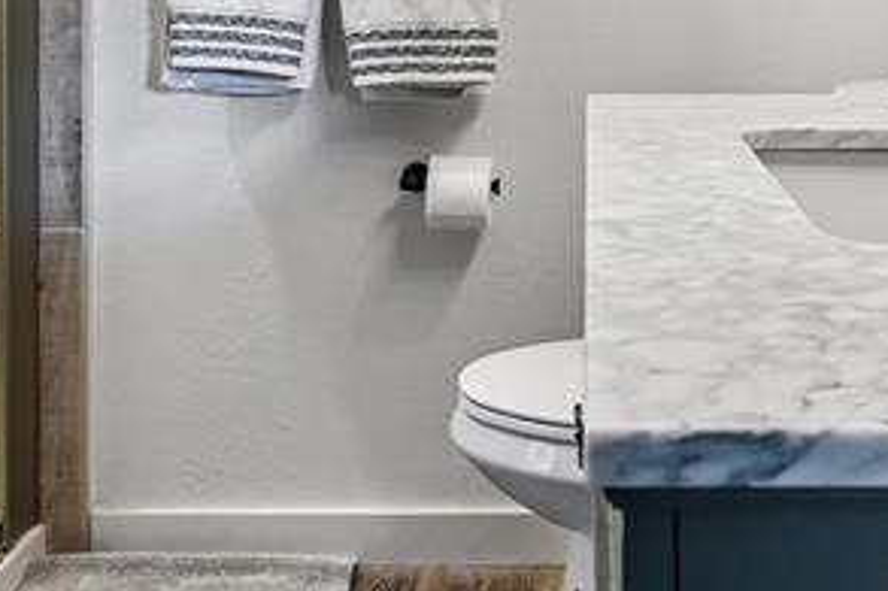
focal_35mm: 49
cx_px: 588
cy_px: -64
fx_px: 1208
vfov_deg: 25.4
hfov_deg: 39.9
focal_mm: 14
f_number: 9
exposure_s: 1/15
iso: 250
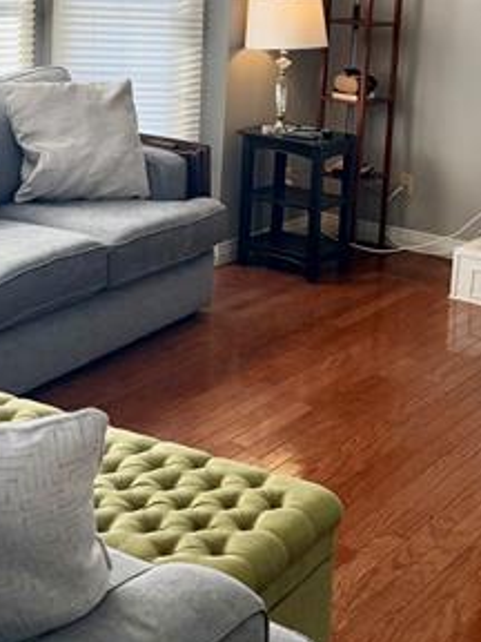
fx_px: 1186
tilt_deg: -9.3
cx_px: 321
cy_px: 136
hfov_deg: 22.8
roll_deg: -3.4
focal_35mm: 64
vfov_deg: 29.6
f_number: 1.78
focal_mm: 6.76
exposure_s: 1/243
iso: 200
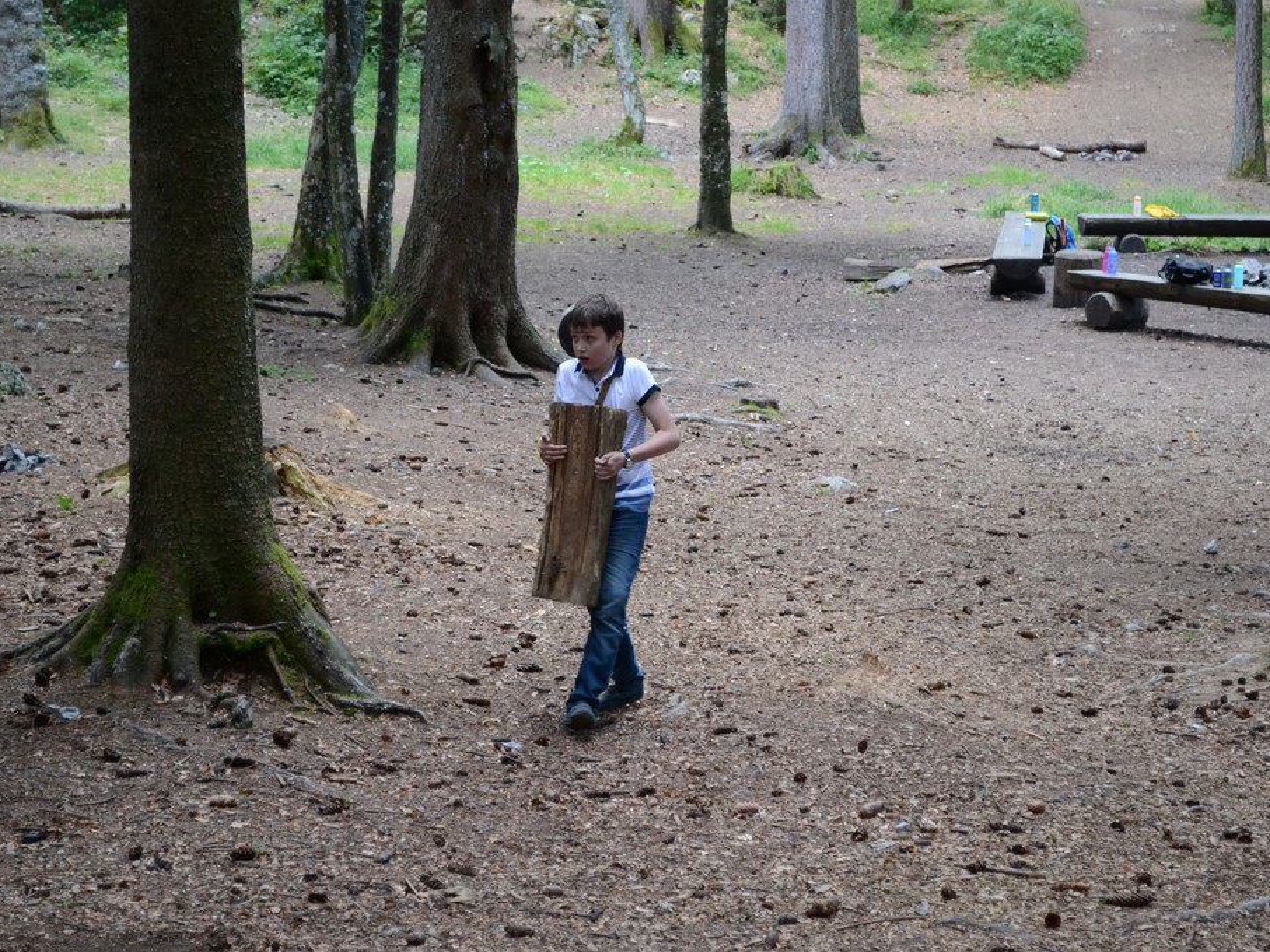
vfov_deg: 16.5
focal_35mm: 90
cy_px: 477
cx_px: 613
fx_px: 3285
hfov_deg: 21.9
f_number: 6.3
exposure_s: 1/160
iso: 1600
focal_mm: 55
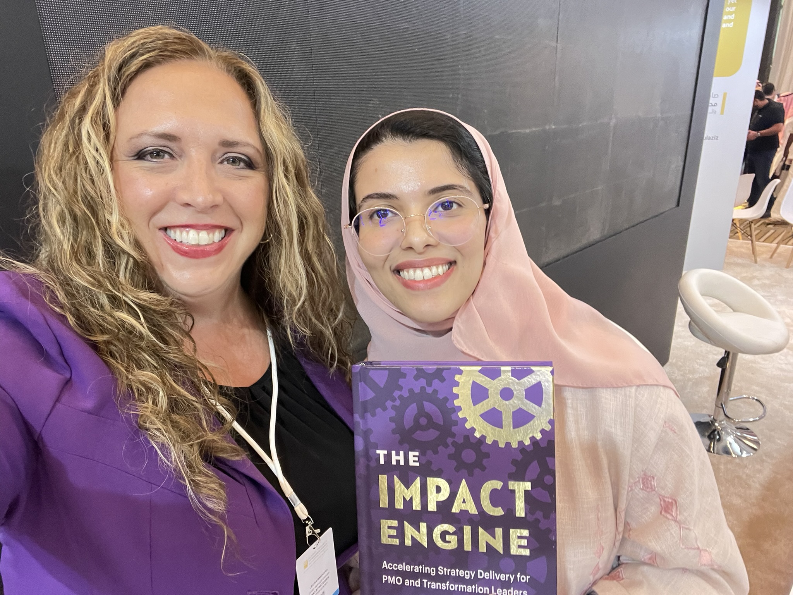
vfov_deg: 58.9
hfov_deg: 73.9
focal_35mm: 23
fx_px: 527
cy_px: 298
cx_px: 396
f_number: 2.2
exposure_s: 1/40
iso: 400
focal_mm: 2.71
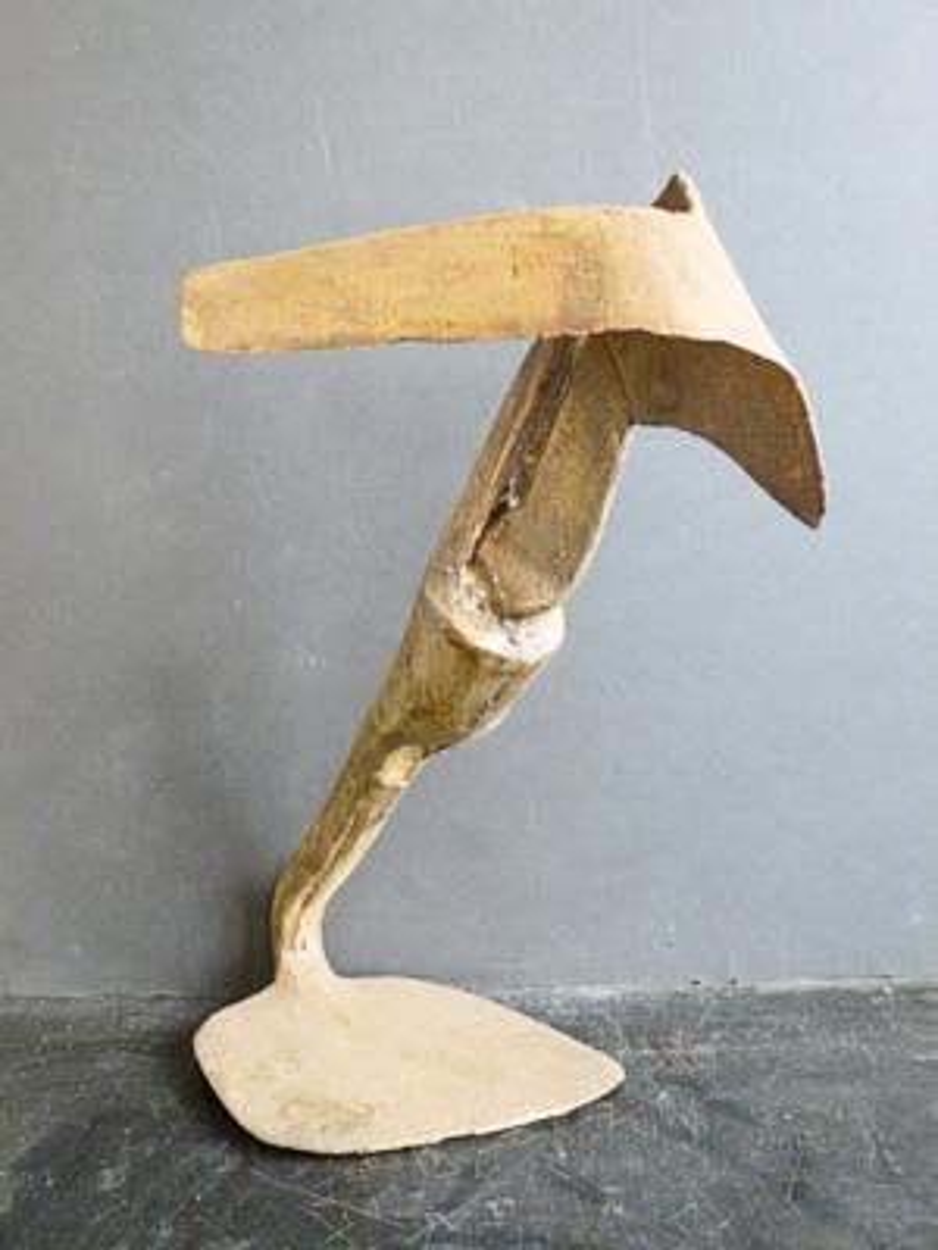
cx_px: 469
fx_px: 1409
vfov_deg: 47.9
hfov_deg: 36.8
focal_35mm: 39
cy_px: 625
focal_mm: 6.9
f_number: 3.7
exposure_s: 1/3.2
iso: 400
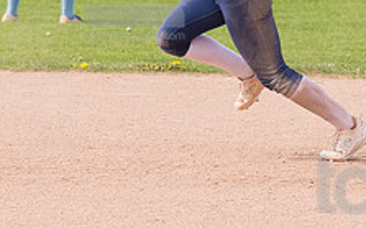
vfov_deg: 2.0
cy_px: -16
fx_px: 6528
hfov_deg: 3.2
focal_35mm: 655
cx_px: 135
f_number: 5.6
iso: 400
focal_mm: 165
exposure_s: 1/1600
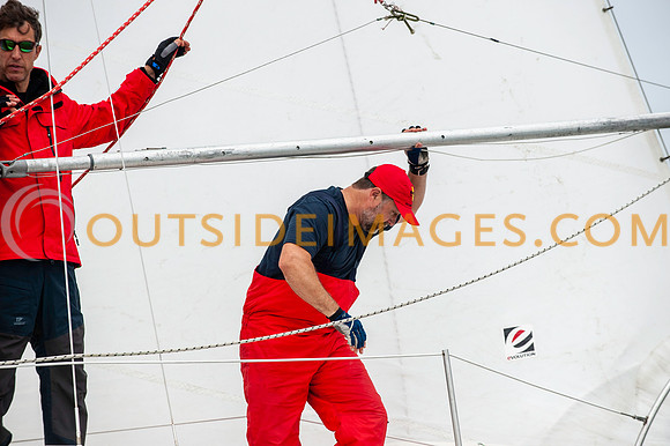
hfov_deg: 11.8
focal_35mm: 175
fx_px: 3255
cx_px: 335
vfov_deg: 7.8
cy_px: 223
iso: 500
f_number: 5
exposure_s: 1/3200
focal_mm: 175
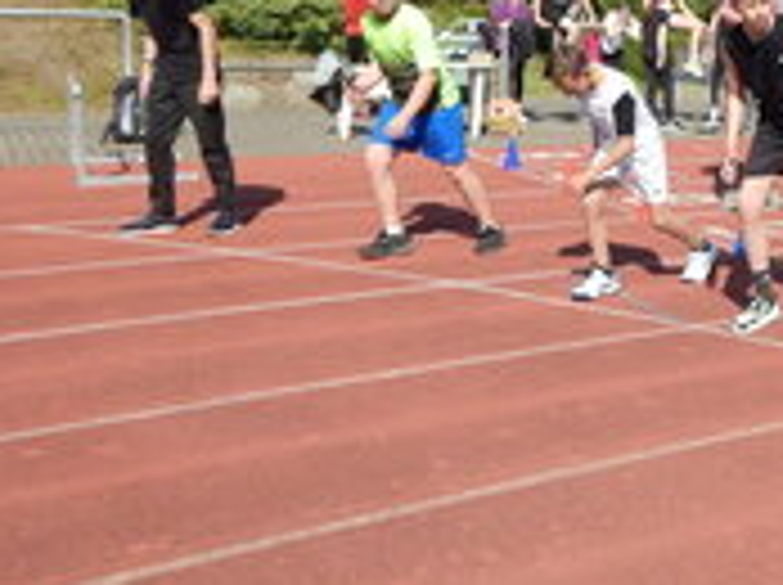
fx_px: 1197
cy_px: 162
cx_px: 860
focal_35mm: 53
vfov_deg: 27.2
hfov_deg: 32.0
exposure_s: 1/500
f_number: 6
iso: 125
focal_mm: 4
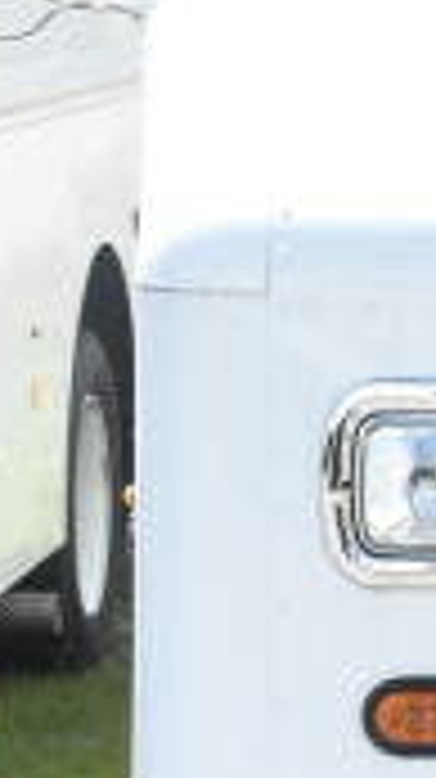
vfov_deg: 8.9
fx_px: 4961
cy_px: 90
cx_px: 1169
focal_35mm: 241
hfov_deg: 4.9
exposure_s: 1/500
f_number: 11
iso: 1600
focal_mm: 29
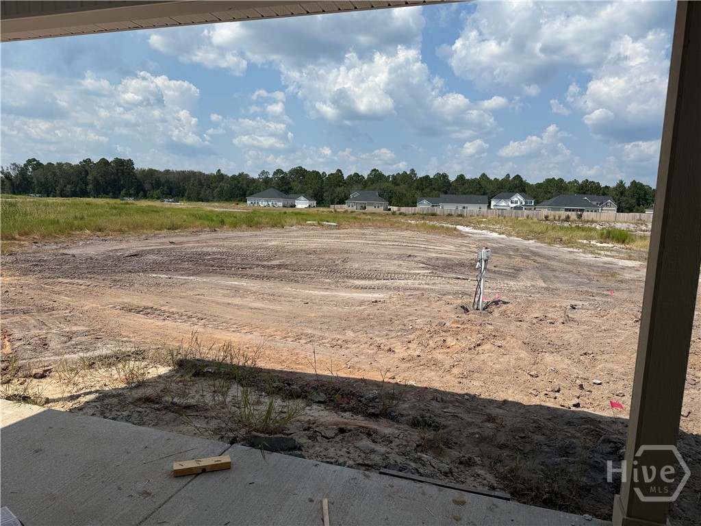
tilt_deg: -6.6
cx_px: 350
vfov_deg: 56.8
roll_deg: -1.9
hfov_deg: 71.6
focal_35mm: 24
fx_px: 486
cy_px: 263
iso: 80
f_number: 1.78
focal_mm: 6.76
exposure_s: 1/7353
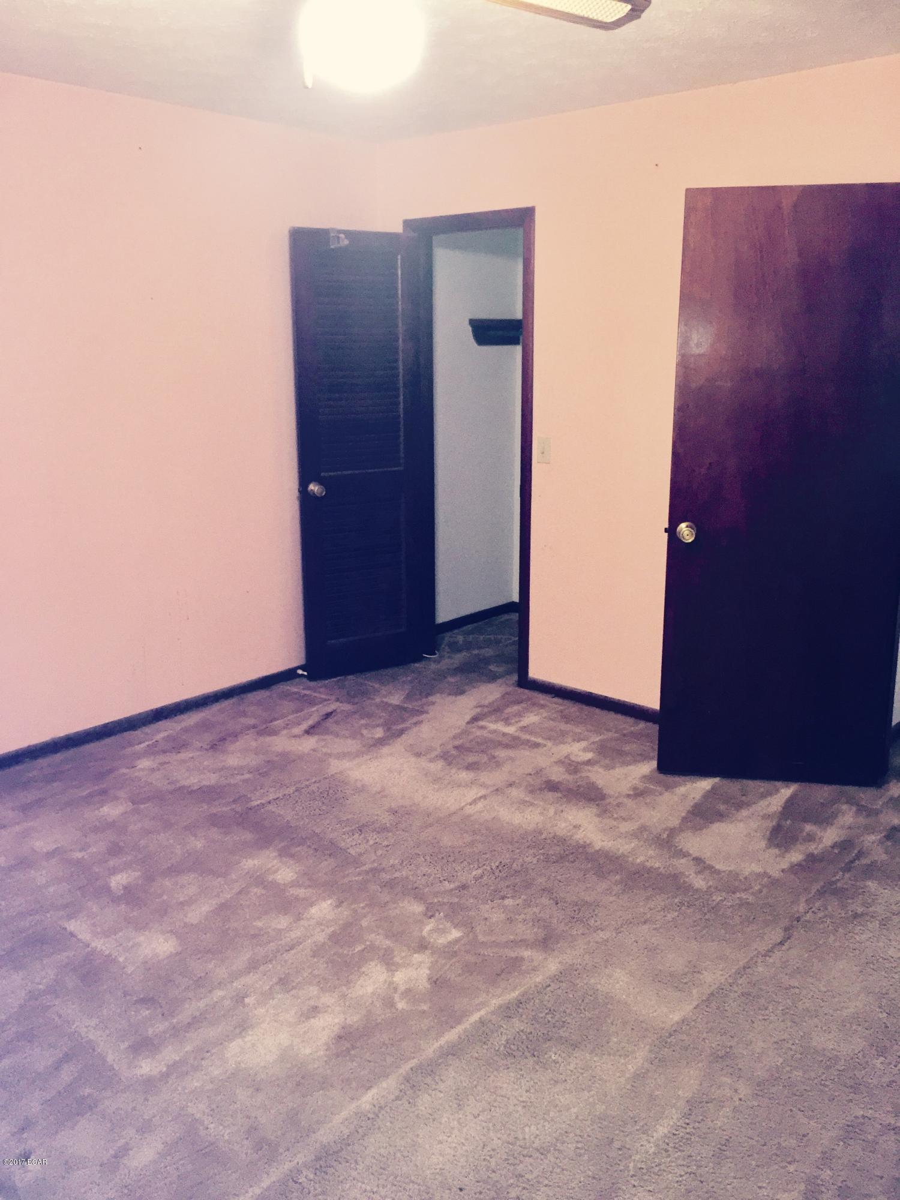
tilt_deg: -13.4
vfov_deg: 61.7
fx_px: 1005
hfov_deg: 48.2
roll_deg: -0.7
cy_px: 600
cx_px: 450
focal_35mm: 29
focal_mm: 4.15
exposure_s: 1/16
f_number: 2.2
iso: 125
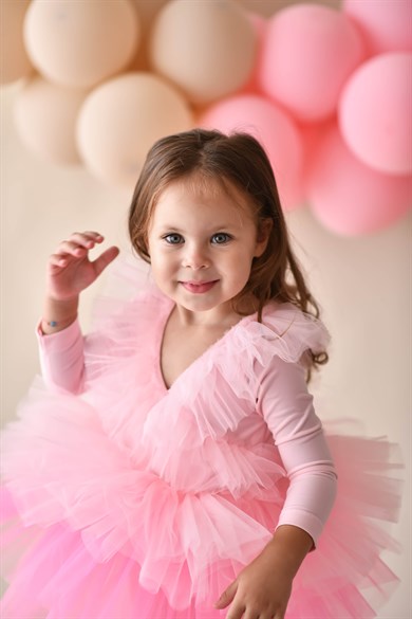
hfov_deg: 16.1
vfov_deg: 23.9
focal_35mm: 85
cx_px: 206
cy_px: 310
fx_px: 1459
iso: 250
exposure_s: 1/320
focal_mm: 85
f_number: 2
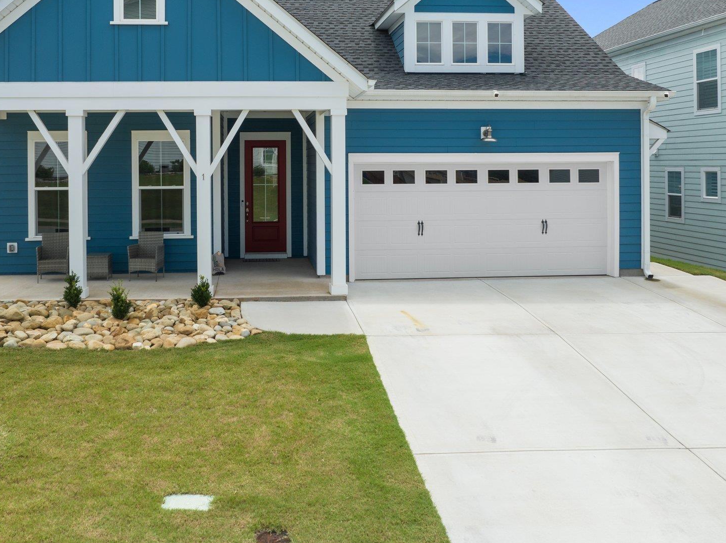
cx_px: 308
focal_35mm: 34
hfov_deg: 53.8
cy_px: 164
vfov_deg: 41.0
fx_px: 712
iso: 100
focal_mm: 12.29
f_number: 4.5
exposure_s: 1/50
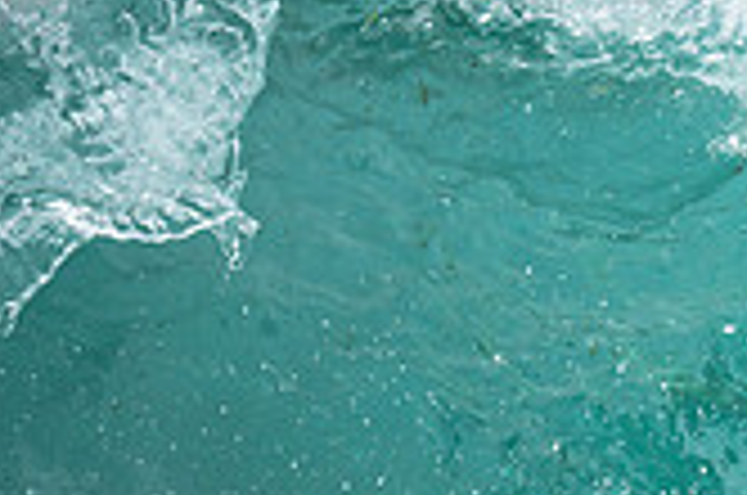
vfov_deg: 0.4
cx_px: 1572
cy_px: -71
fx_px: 70124
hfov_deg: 0.6
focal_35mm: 3386
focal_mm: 800
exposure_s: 1/2000
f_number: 6.3
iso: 250
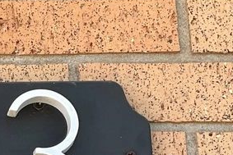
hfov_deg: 17.4
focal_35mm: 109
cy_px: 153
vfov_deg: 12.4
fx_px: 706
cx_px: -82
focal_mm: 3
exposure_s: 1/242
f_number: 1.8
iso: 20
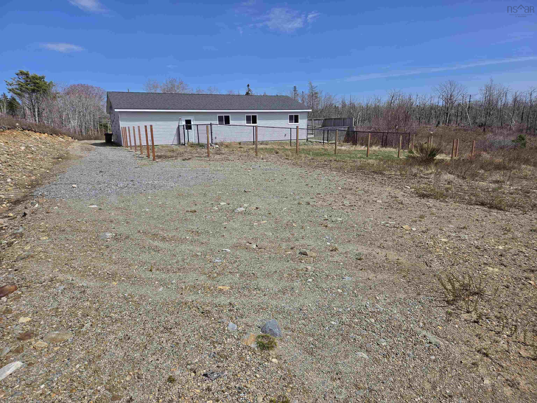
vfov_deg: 58.9
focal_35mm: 23
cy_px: 202
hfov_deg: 73.9
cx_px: 268
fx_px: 357
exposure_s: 1/6414
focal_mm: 5.4
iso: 80
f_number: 1.8
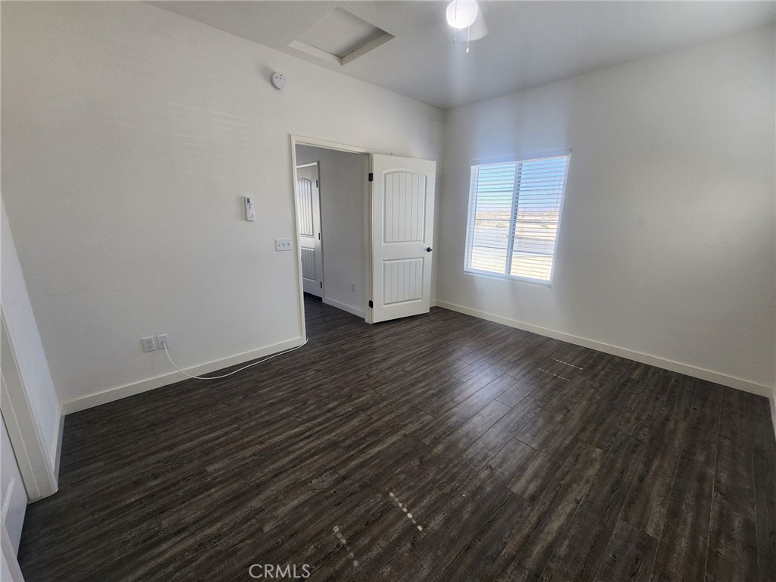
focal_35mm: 13
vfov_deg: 89.9
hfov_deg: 106.2
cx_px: 388
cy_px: 291
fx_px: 291
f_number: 2.2
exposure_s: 1/60
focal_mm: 2.2
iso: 50
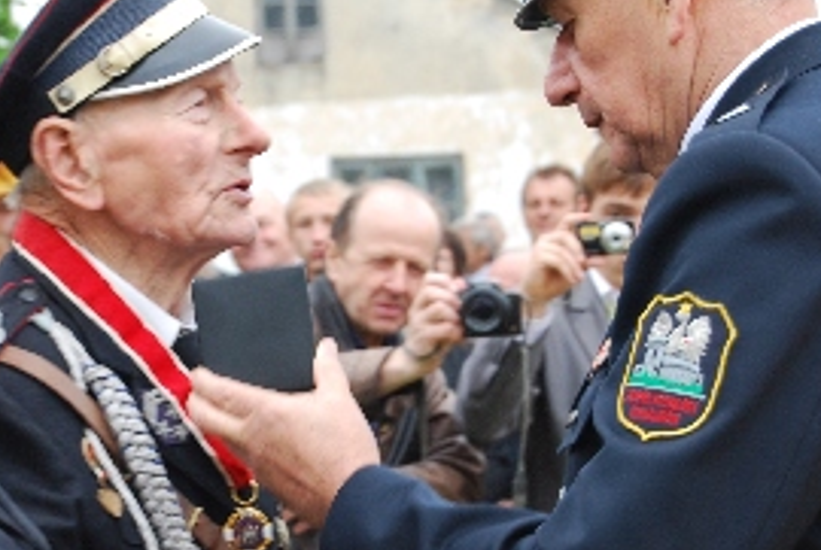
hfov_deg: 13.3
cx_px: 149
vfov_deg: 9.0
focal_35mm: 153
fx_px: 3493
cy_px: 336
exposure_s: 1/60
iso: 360
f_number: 5.6
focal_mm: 55
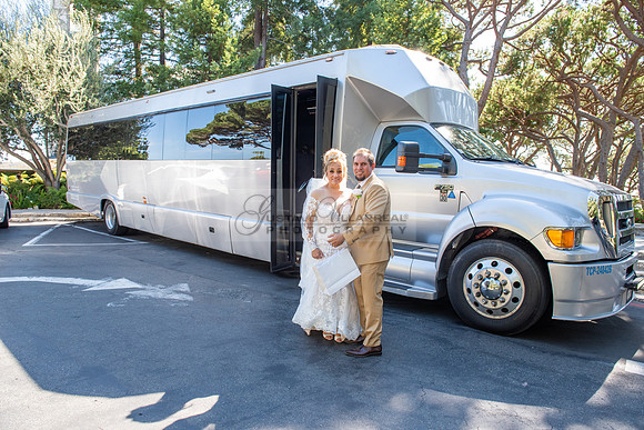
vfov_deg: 53.2
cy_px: 215
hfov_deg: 73.7
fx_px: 429
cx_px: 322
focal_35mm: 24
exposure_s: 1/200
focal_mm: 24
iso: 400
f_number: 6.3
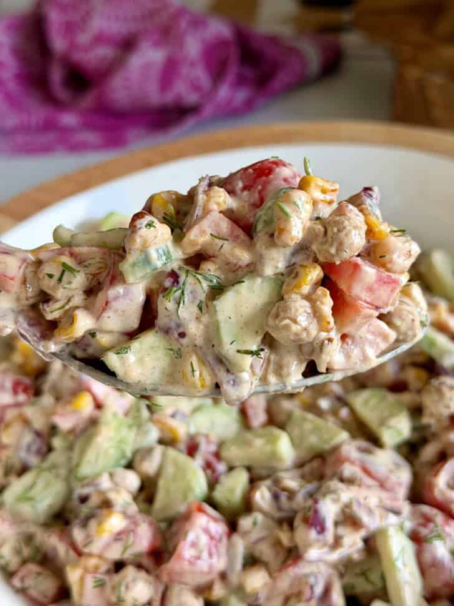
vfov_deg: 39.7
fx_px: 840
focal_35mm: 48
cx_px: 227
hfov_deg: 30.3
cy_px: 303
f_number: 1.8
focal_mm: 6.8
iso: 64
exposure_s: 1/121
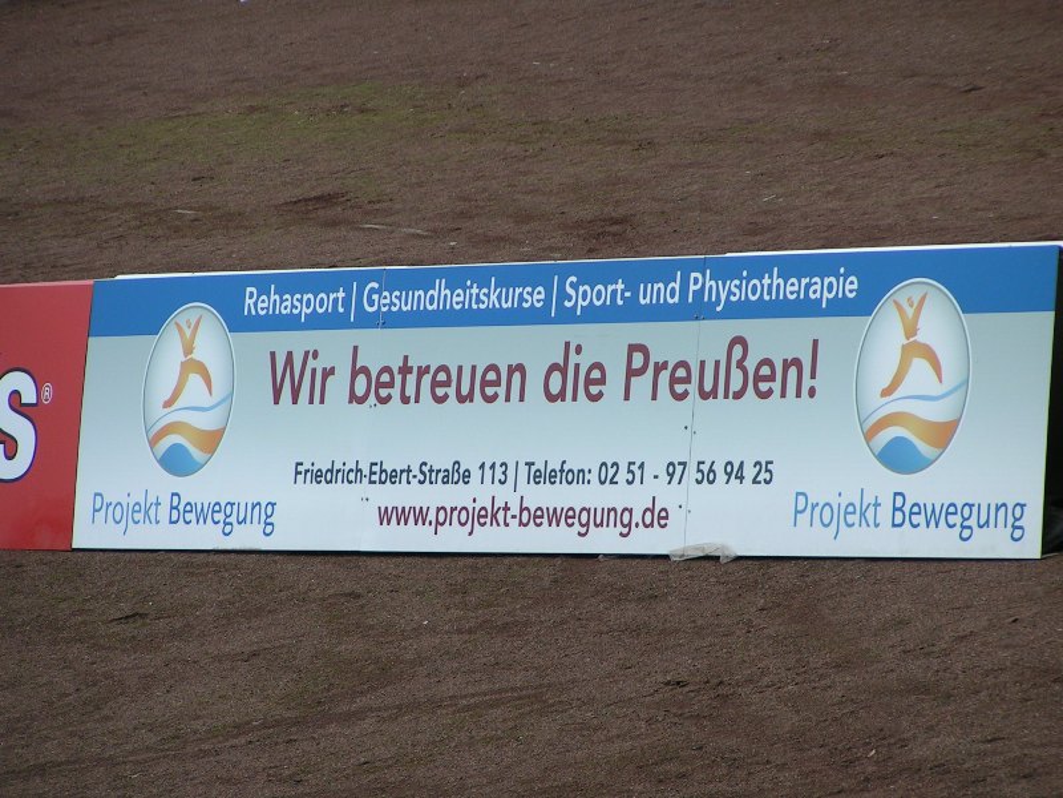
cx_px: 532
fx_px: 8690
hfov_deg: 7.0
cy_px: 399
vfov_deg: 5.3
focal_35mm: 283
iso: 50
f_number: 3.5
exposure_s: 1/320
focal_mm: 43.3
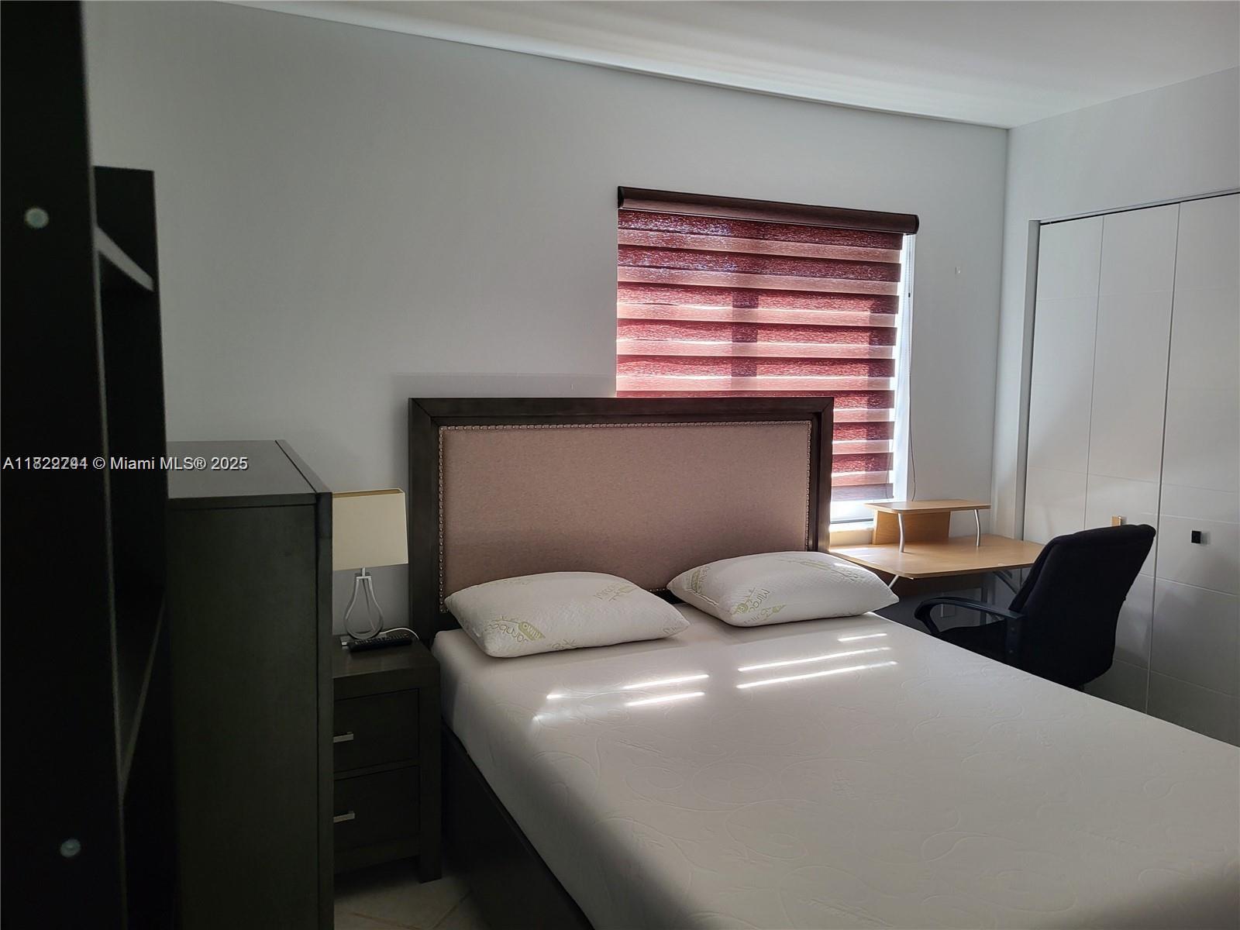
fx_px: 931
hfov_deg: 67.3
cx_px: 620
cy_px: 465
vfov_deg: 53.1
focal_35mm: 26
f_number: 1.8
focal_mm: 5.4
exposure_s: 1/40
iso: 250
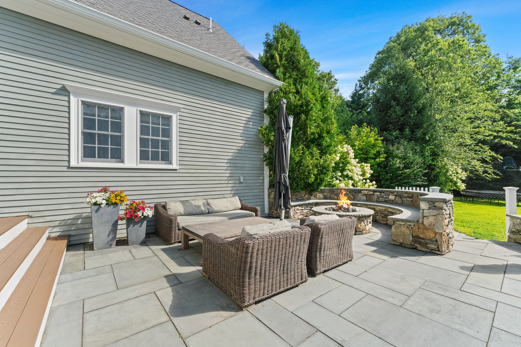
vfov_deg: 77.3
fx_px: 217
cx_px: 260
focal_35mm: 15
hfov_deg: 100.4
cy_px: 174
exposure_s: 1/2500
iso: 3200
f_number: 11
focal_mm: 15
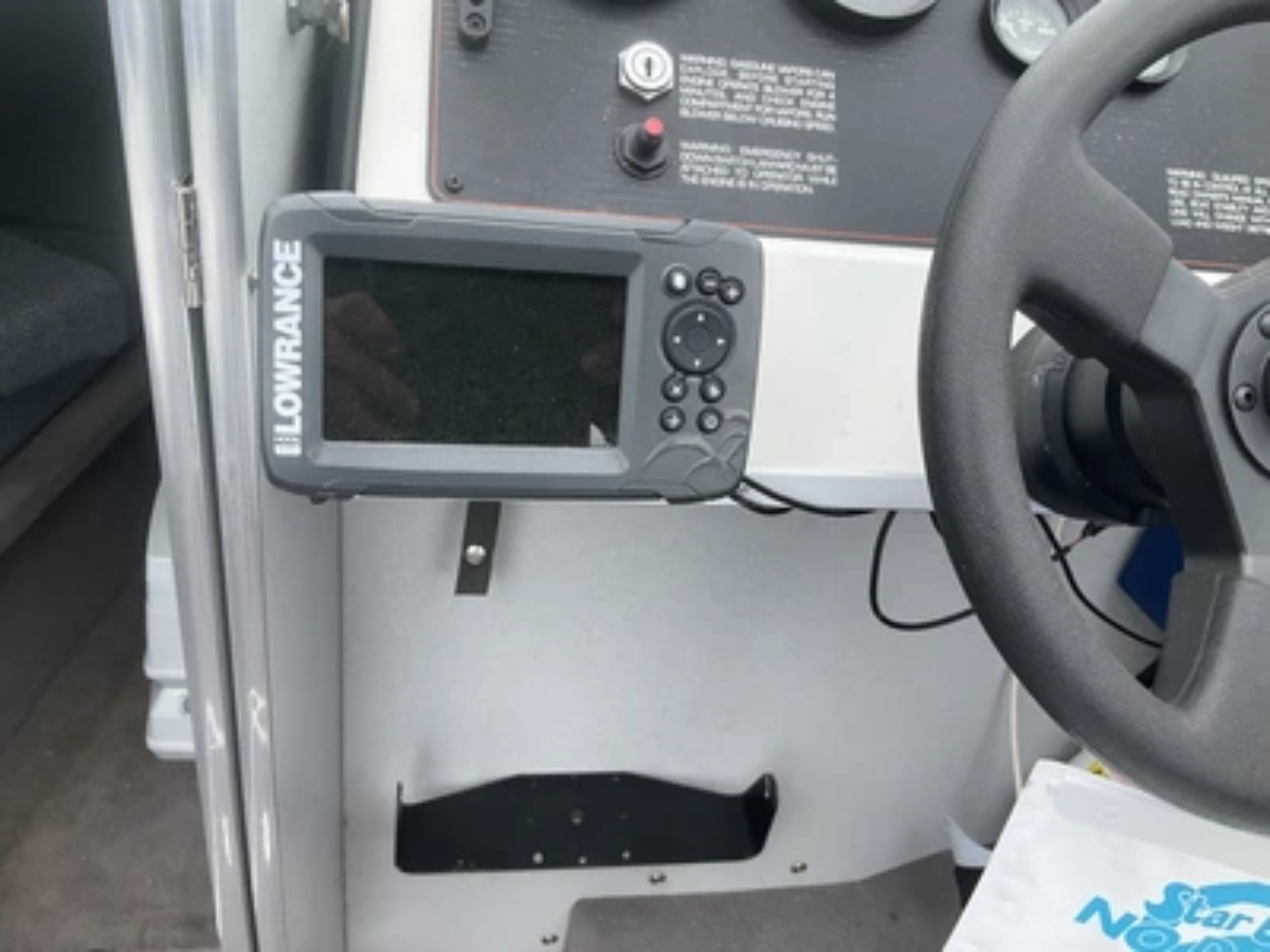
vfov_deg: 48.2
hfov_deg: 61.7
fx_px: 1064
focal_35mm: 29
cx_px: 635
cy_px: 476
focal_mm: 3
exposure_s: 1/412
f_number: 1.8
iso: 25
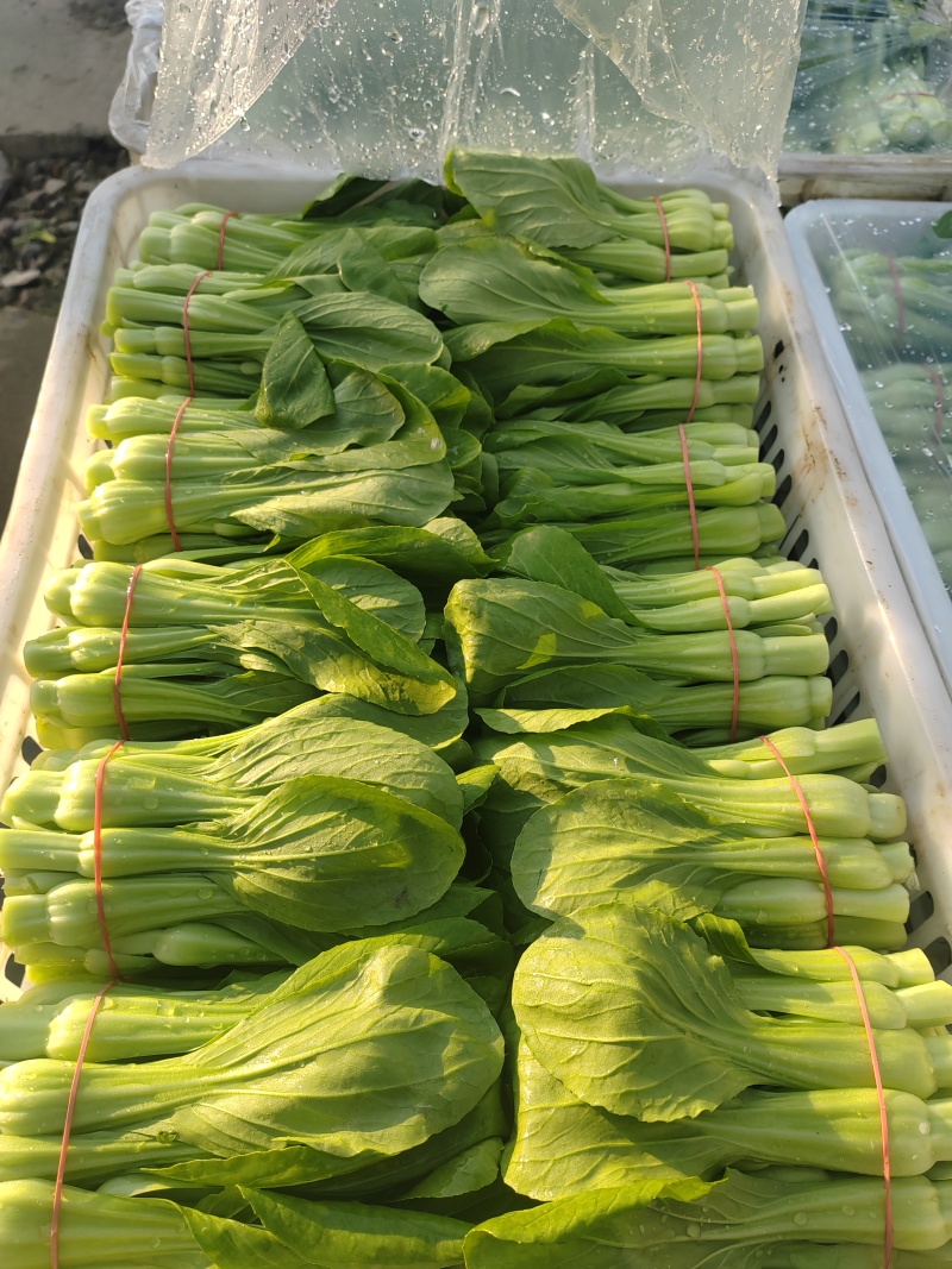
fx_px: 990
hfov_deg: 51.3
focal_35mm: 27
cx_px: 476
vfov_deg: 65.3
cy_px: 634
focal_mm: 5.52
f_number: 1.9
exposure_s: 1/624
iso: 120
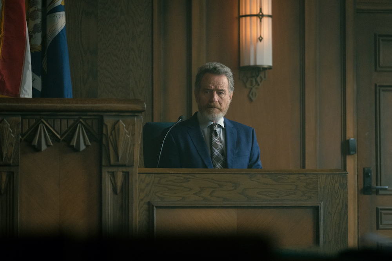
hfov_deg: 10.6
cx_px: 196
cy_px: 130
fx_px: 2113
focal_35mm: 194
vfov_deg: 7.1
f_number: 2.8
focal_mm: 129.2
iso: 3200
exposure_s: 1/125
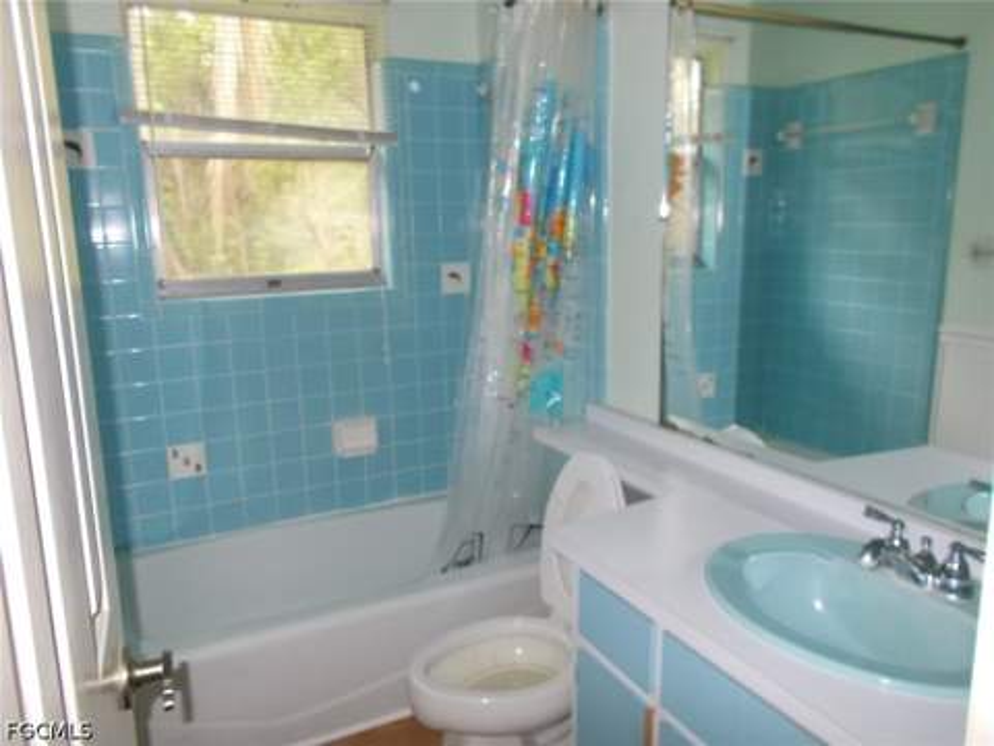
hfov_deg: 67.3
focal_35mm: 26
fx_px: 747
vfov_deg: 53.1
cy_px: 373
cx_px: 497
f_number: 3.2
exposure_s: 1/25
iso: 200
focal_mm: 4.6
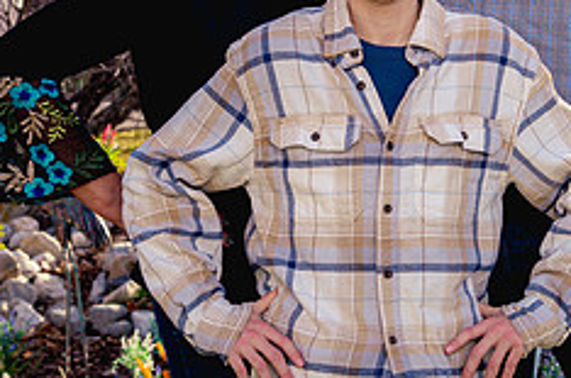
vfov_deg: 8.9
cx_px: 434
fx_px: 2438
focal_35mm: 154
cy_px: 73
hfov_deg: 13.3
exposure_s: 1/320
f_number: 8
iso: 500
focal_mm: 62
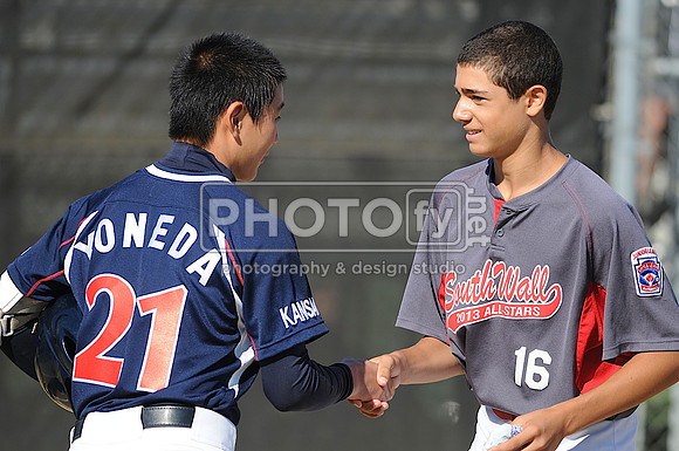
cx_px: 340
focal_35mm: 450
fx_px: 8476
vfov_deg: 3.0
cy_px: 226
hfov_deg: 4.6
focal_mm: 300
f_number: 4
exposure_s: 1/1600
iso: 200
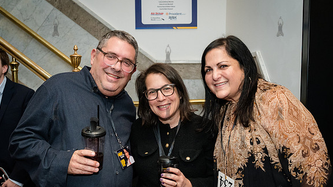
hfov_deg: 47.4
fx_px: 380
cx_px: 167
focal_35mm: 43
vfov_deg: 27.6
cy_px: 117
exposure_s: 1/320
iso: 6400
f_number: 5
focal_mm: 35
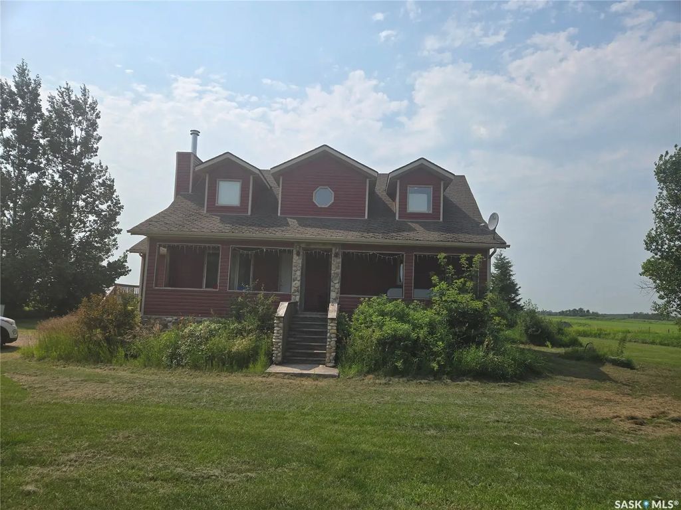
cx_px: 340
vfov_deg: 58.9
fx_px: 452
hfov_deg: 73.9
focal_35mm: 23
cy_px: 255
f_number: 1.8
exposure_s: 1/2767
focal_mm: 5.4
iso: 25
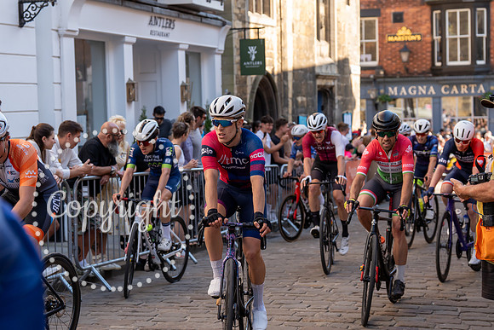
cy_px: 165
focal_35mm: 70
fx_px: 961
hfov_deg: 28.8
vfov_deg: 19.5
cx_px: 247
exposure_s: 1/1000
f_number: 4
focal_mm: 70
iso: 640
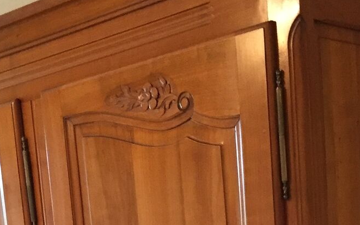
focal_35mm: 93
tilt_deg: -9.9
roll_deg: +5.0
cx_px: 122
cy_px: 443
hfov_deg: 22.2
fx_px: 912
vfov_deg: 12.5
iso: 200
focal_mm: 4.15
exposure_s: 1/33
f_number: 2.2
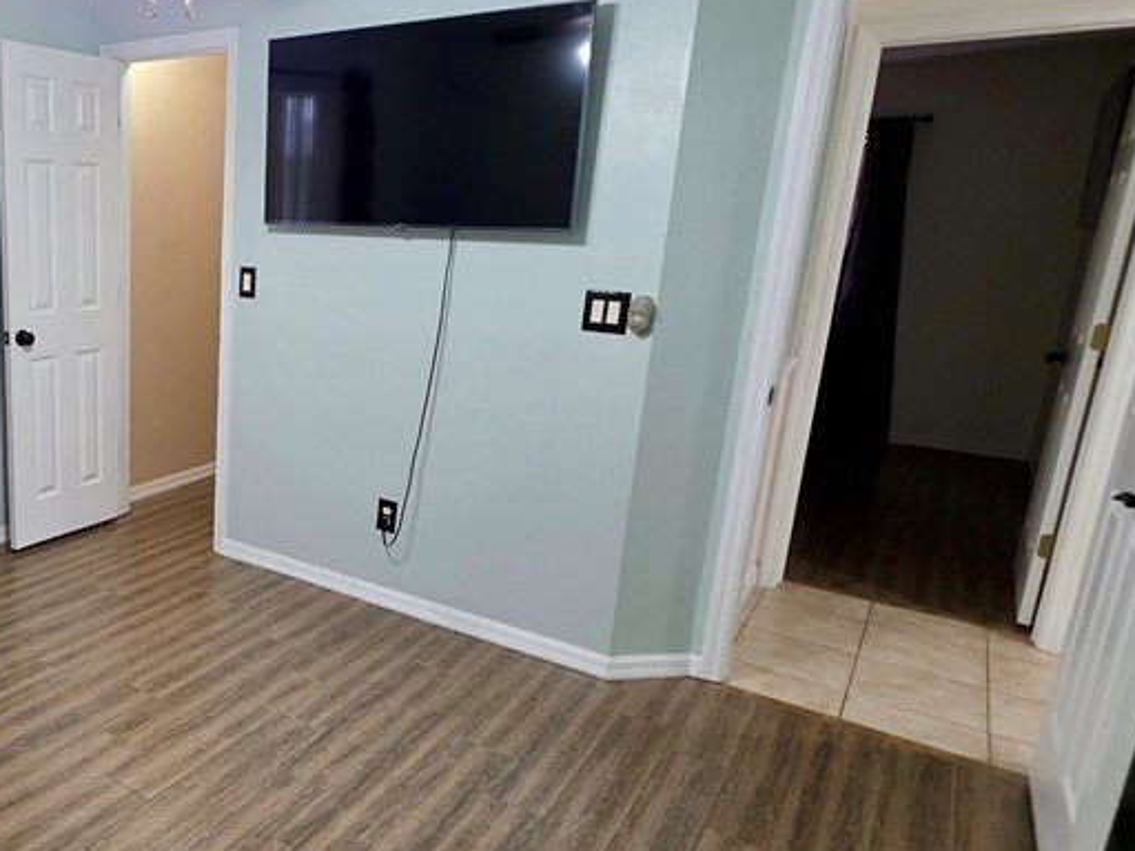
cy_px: 432
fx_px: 852
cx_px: 188
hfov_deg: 60.5
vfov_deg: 53.1
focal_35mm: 26
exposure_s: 1/60
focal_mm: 2.2
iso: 320
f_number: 1.9
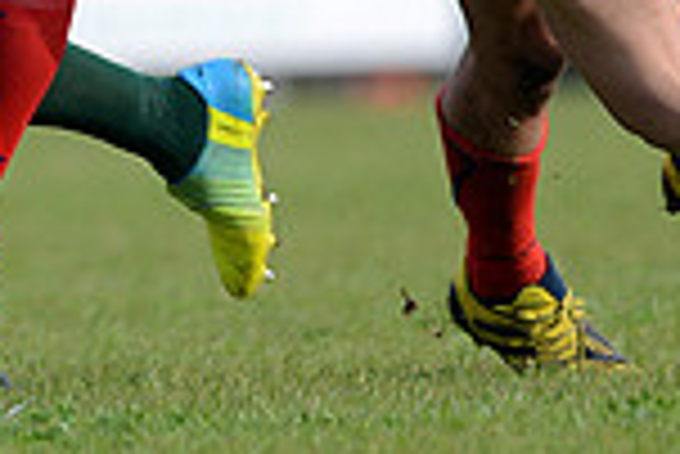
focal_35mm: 1615
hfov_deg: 1.3
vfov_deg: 0.9
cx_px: 18
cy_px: -348
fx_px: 30534
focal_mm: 420
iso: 400
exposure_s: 1/1250
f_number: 4
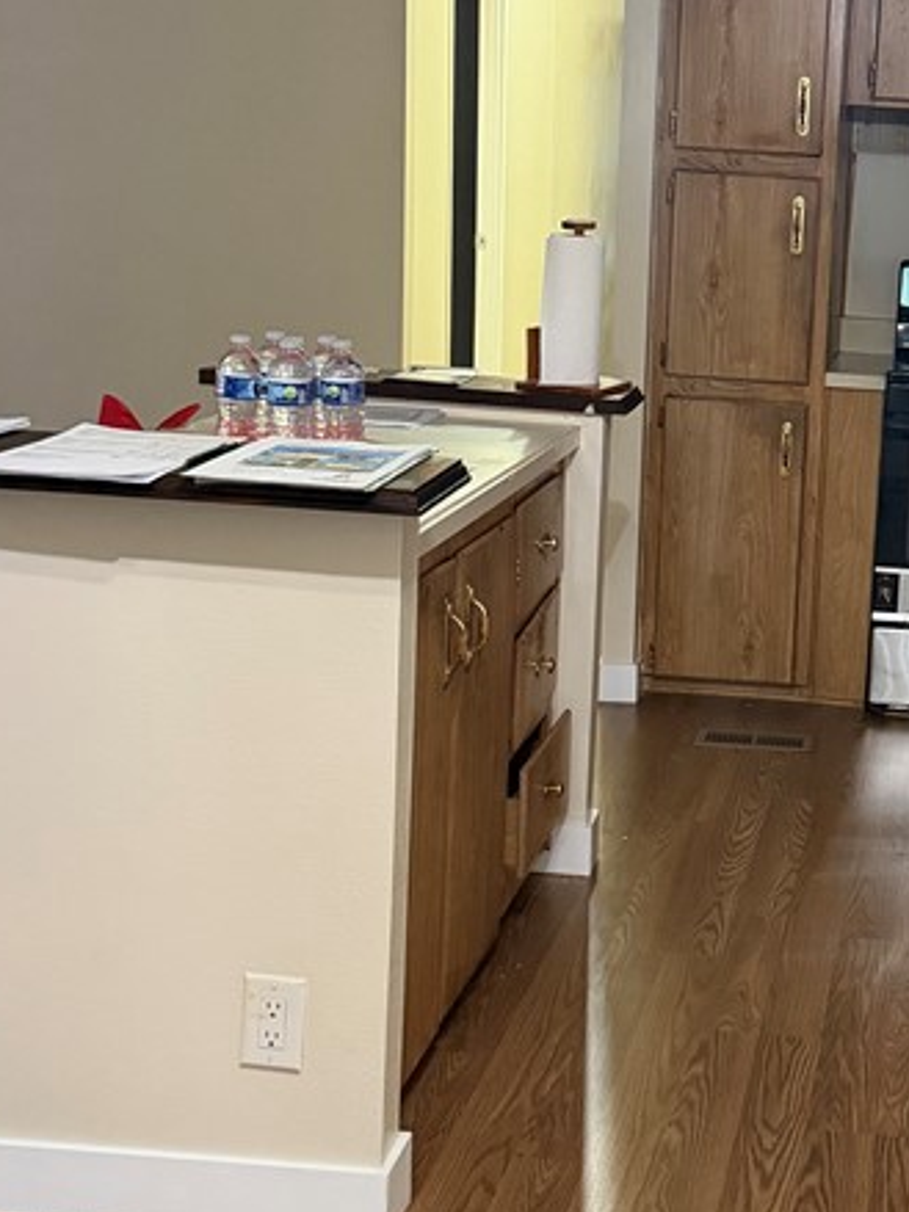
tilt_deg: -11.0
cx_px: 848
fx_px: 1962
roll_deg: -3.1
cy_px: 519
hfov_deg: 25.2
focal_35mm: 56
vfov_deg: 34.3
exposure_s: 1/40
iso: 640
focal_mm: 6.76
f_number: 1.78
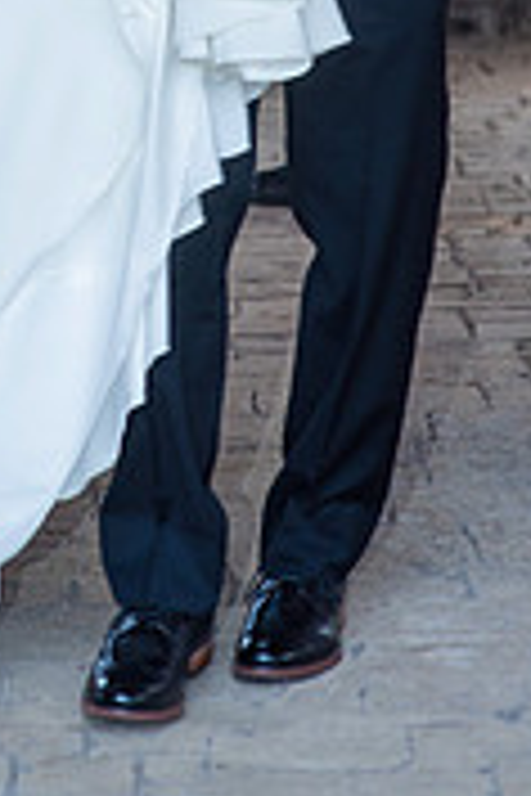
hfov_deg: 6.3
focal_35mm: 216
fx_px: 4779
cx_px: -9
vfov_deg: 9.4
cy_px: -193
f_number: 3.2
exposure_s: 1/125
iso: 640
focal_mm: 85
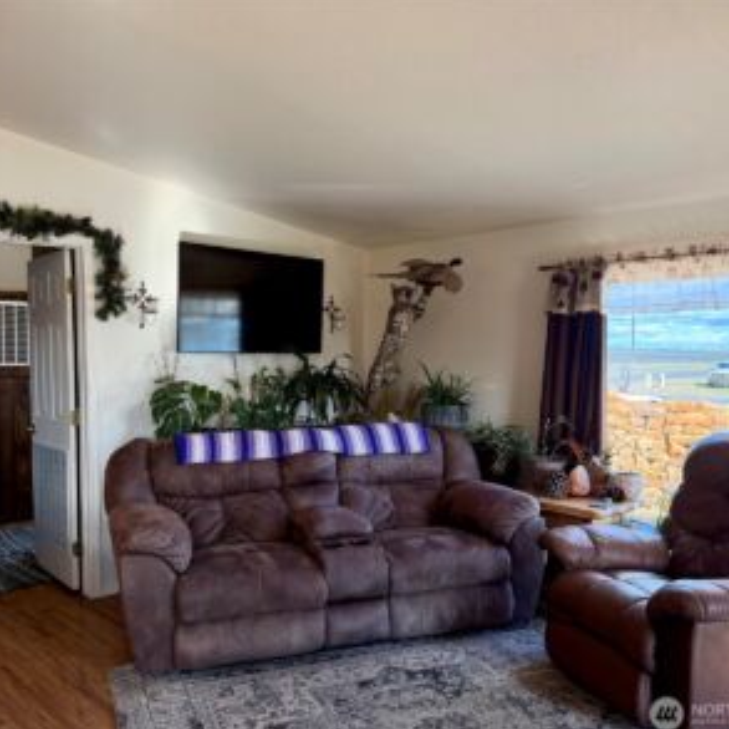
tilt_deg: -2.0
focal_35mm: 29
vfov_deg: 55.6
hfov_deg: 55.4
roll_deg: -0.1
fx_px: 691
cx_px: 313
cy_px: 366
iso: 200
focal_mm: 6.76
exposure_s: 1/237
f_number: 1.78
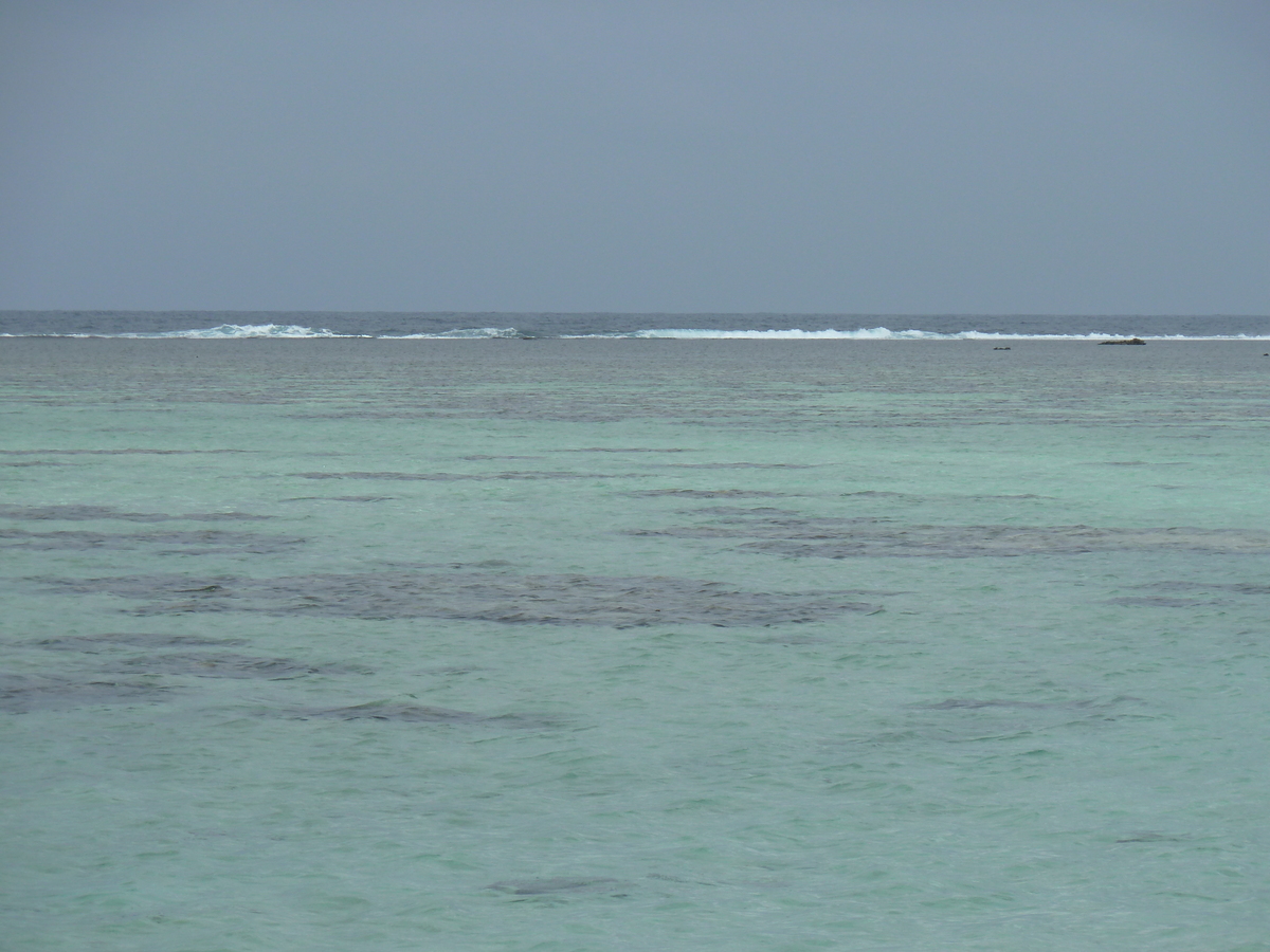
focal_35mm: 182
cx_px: 635
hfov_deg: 10.9
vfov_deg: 8.2
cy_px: 476
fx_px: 6677
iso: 80
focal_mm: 29.9
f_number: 5.6
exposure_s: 1/500
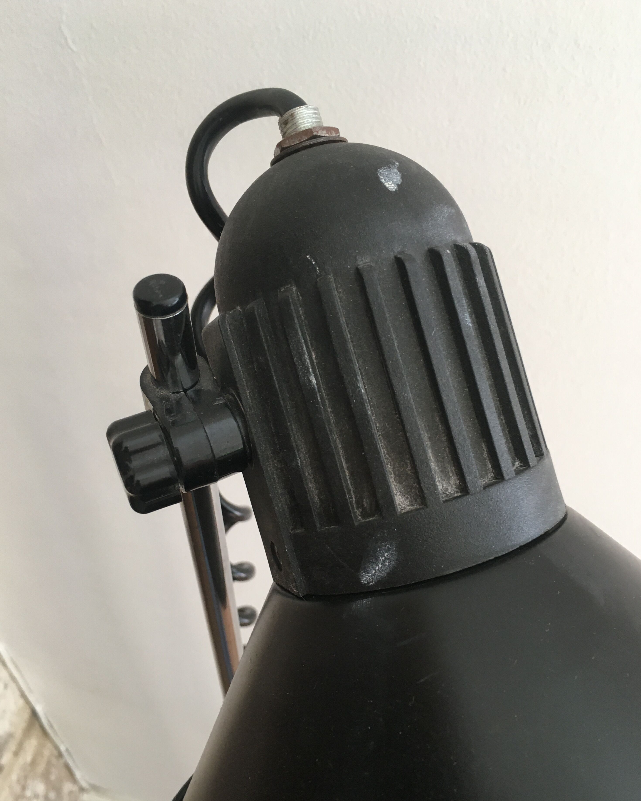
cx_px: 319
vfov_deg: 57.2
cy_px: 420
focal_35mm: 31
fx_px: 735
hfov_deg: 47.1
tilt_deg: -45.1
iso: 100
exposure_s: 1/33
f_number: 2.2
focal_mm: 4.15
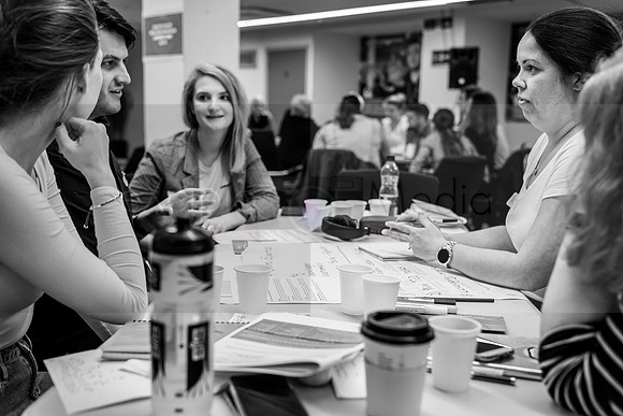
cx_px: 312
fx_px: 675
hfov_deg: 49.5
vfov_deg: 34.2
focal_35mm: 39
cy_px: 208
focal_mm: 39
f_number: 2.8
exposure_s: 1/60
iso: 400
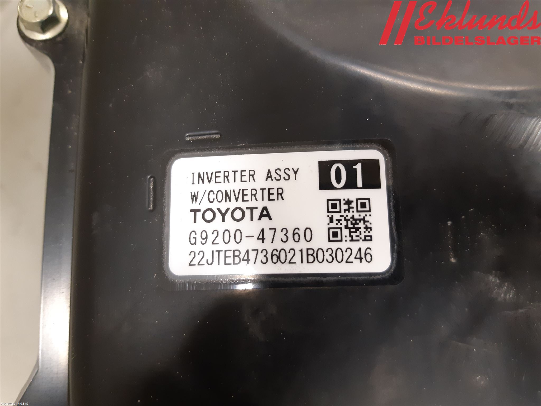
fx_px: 406
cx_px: 270
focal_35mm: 26
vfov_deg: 53.1
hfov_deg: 67.3
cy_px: 203
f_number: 1.7
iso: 200
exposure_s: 1/33
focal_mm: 3.93
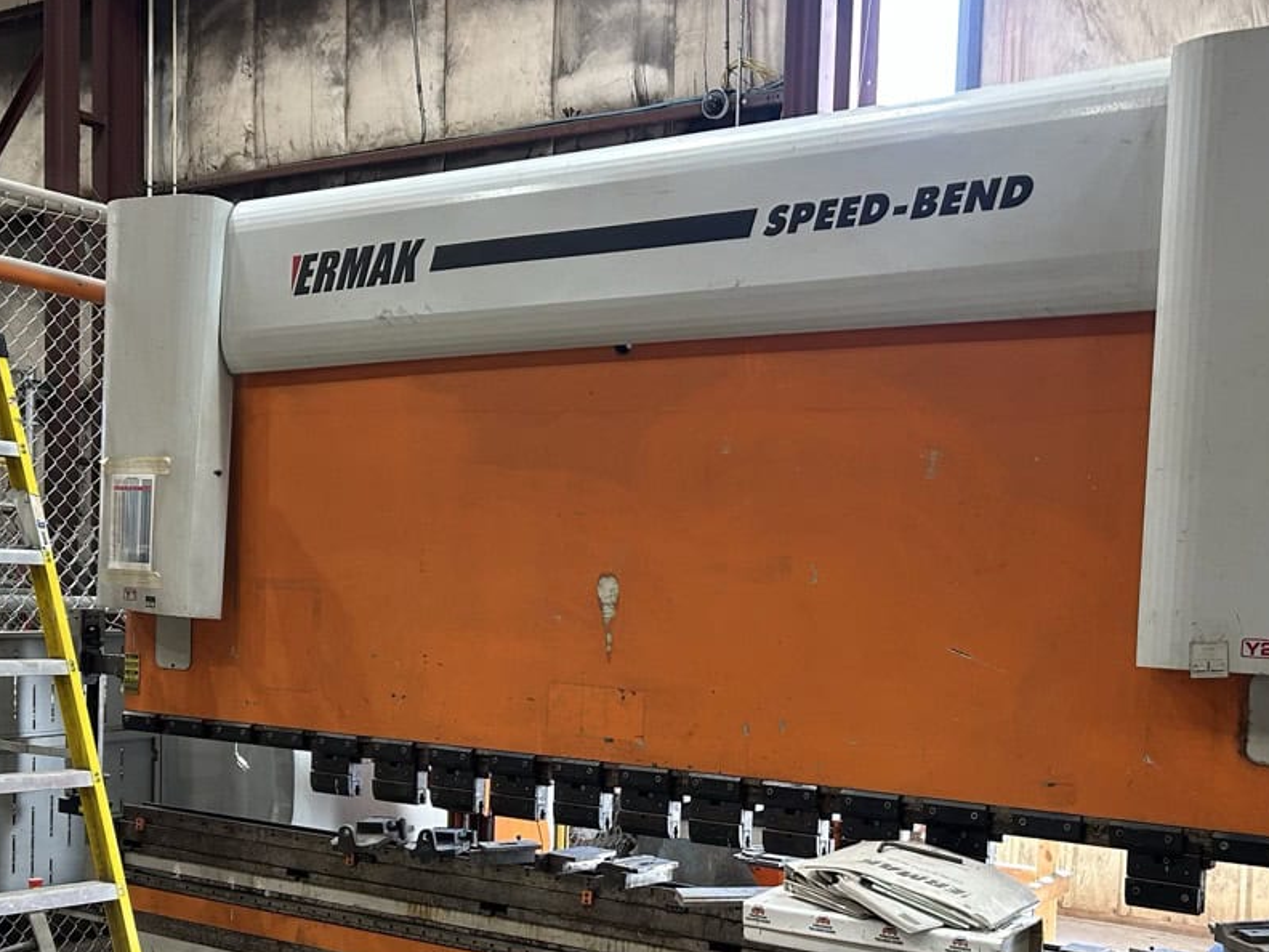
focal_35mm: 42
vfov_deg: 33.8
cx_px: 779
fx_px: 1540
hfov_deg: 44.5
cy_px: 684
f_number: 1.5
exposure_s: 1/60
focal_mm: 5.7
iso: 125
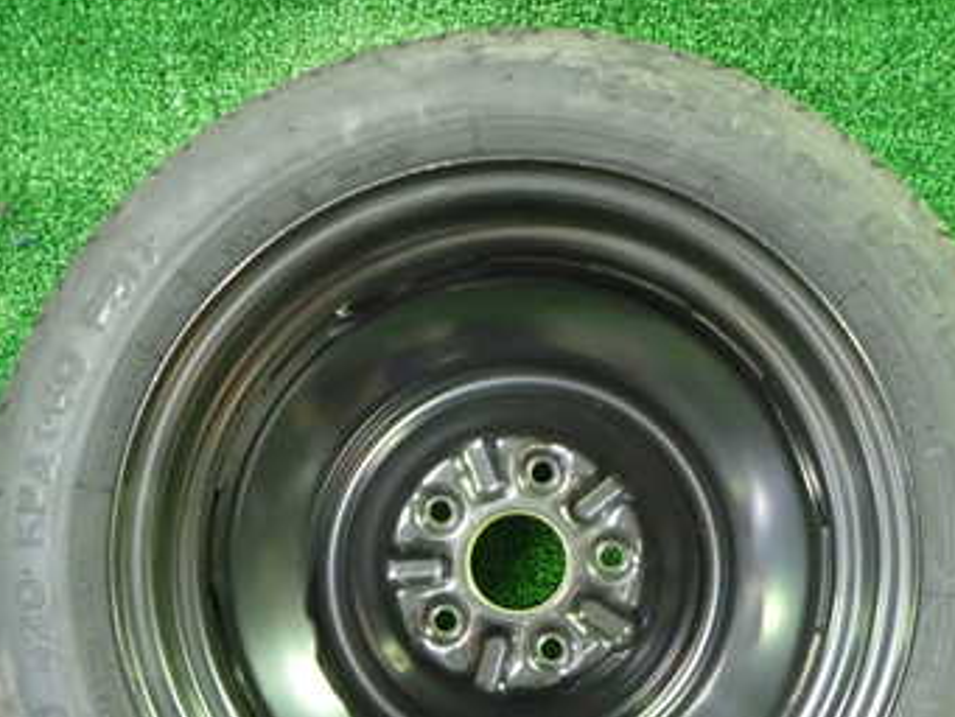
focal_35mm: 44
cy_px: 563
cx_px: 524
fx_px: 1214
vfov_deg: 32.1
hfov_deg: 42.9
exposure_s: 1/30
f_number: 2
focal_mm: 4.5
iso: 800
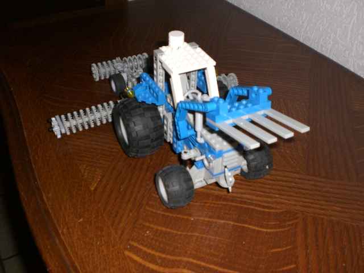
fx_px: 400
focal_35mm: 38
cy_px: 136
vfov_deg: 37.7
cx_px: 182
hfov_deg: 49.0
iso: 200
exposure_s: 1/60
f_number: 3.1
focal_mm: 6.3
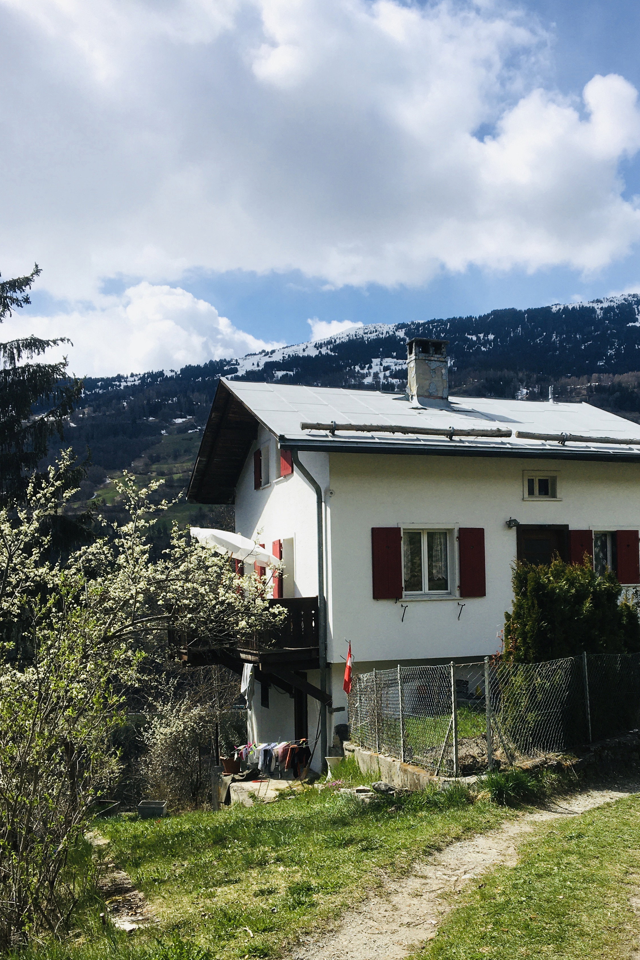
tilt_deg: +1.5
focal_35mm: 36
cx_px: 414
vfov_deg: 52.8
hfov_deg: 36.6
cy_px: 572
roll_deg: +2.3
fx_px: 960
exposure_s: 1/2481
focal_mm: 4.15
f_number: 2.2
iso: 25
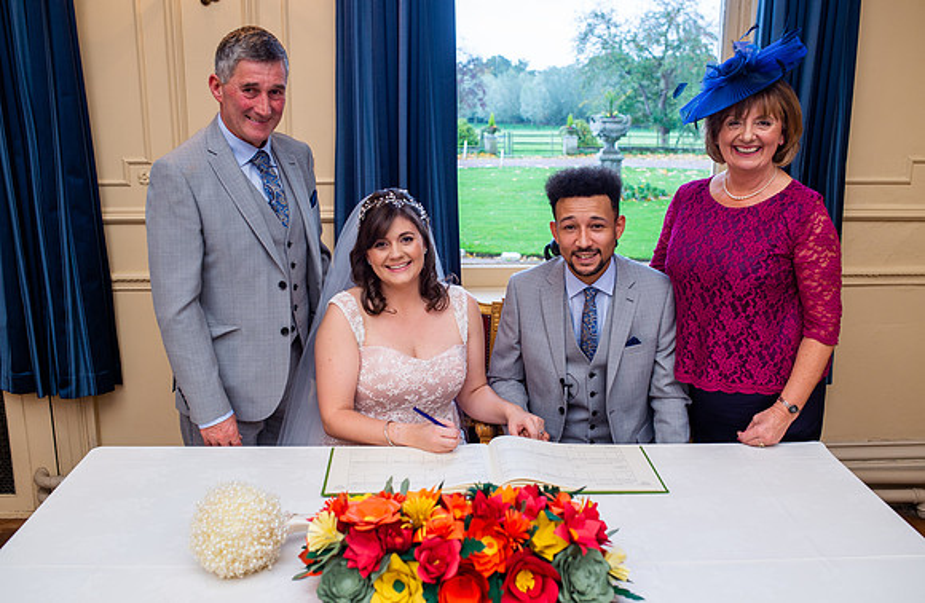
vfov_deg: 36.6
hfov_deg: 53.8
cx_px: 462
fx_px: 911
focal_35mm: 36
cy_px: 295
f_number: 4
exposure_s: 1/100
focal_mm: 35
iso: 250
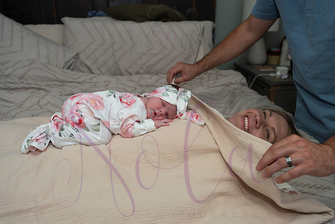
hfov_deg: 55.2
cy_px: 109
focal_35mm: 34
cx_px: 163
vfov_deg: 38.5
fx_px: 320
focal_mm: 33
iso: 800
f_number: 4
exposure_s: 1/320
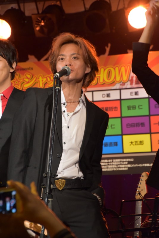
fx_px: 1239
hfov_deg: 7.3
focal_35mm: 188
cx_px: 80
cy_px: 119
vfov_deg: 11.0
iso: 2000
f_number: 6
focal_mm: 125
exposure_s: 1/60
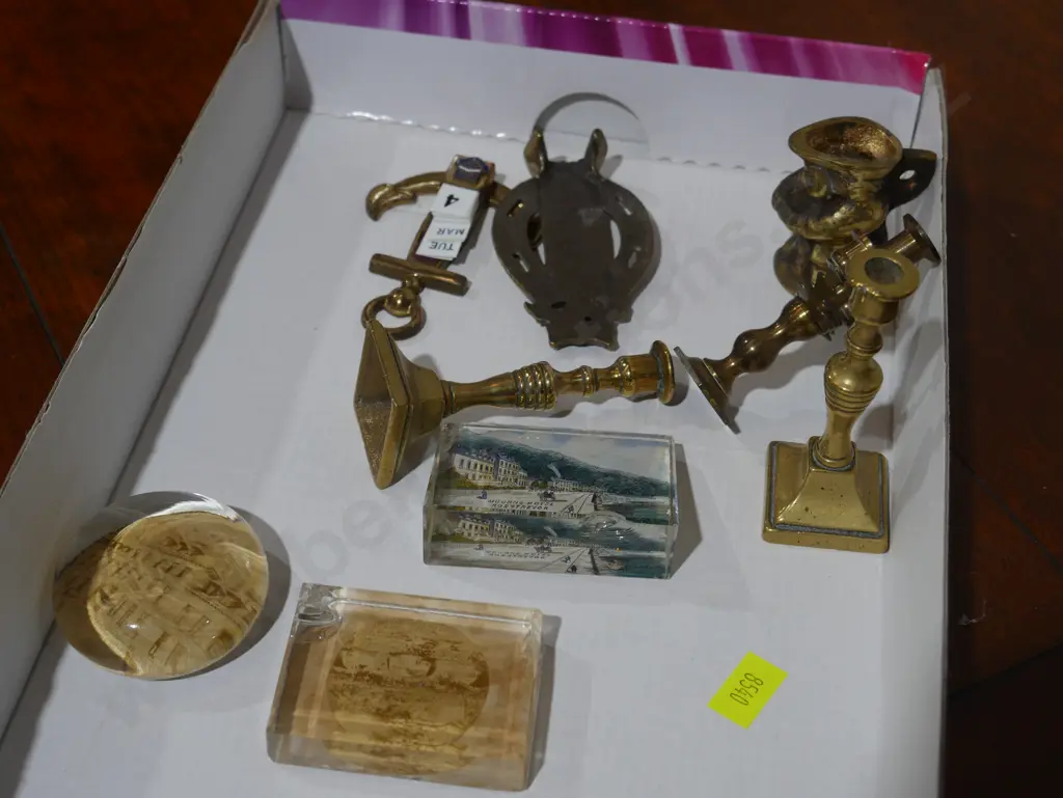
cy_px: 399
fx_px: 1659
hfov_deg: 35.5
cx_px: 532
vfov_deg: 27.1
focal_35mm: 54
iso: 250
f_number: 5.3
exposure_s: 1/60
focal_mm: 27
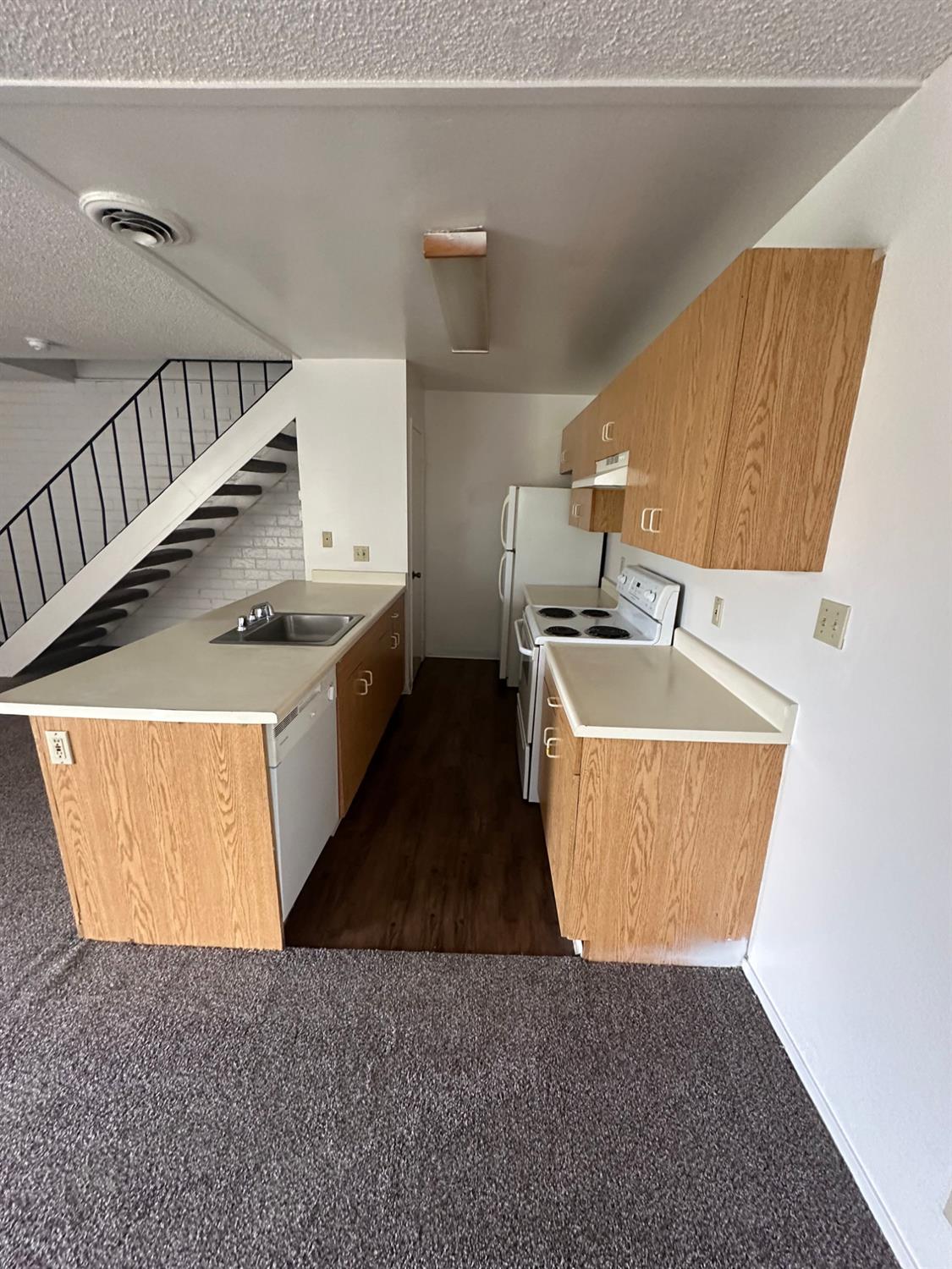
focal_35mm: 14
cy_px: 634
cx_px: 476
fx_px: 513
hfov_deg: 85.7
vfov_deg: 102.1
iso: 500
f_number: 2.2
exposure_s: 1/60
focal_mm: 2.22
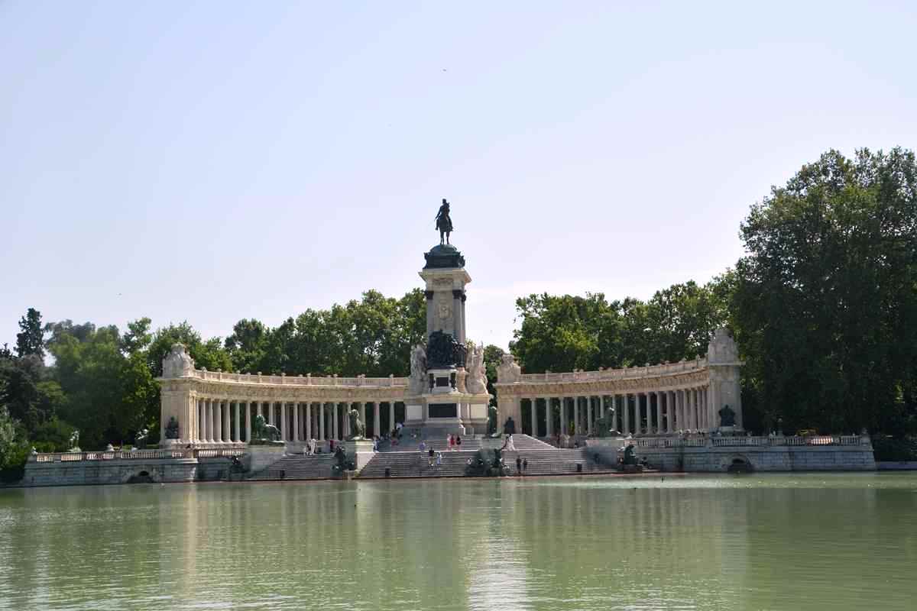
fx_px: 1223
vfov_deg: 28.1
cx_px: 458
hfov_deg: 41.1
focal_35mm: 48
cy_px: 306
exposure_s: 1/400
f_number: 9
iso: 100
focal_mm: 32
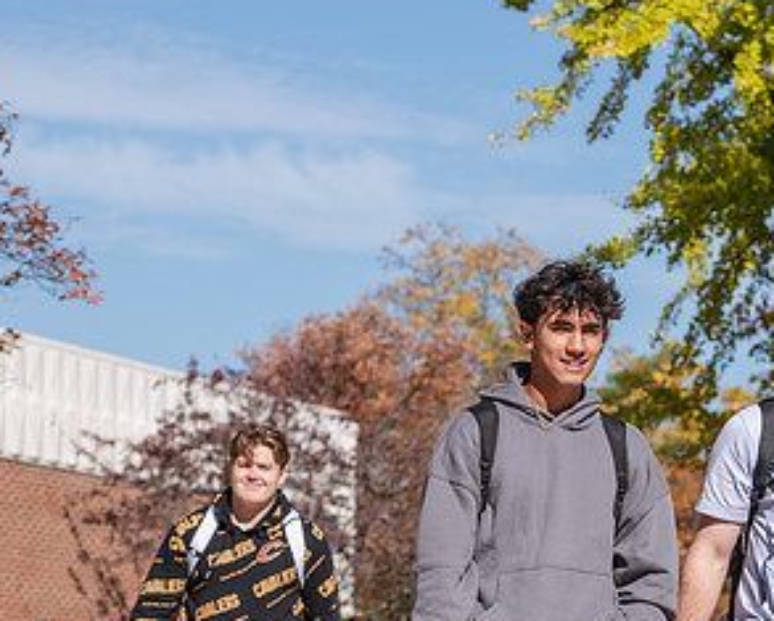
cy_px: 355
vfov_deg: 9.3
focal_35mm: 167
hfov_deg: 11.5
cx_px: 660
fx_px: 3829
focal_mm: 90
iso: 160
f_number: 5.6
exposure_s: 1/800
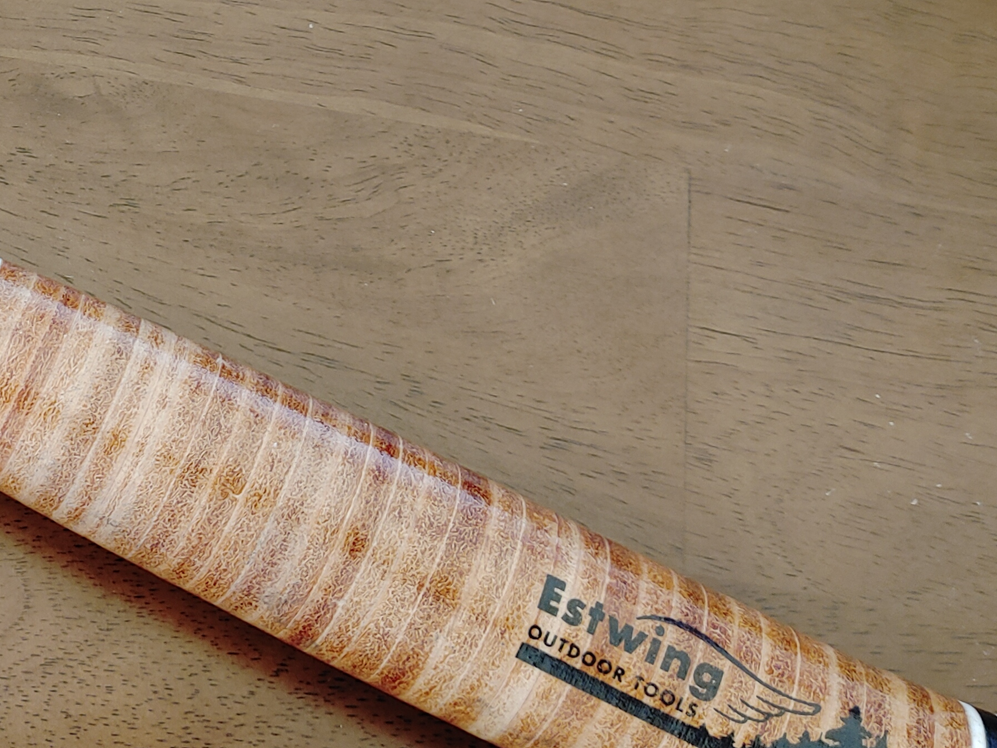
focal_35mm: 67
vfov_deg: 21.6
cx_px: -120
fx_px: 1930
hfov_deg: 26.5
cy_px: 117
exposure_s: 1/40
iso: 150
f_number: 1.8
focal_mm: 5.58
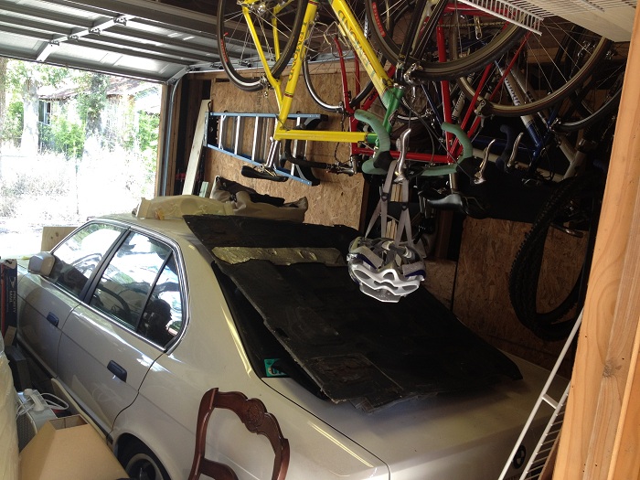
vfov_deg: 40.7
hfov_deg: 52.6
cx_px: 320
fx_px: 647
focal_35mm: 35
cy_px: 240
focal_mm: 4.28
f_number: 2.4
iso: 80
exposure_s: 1/40
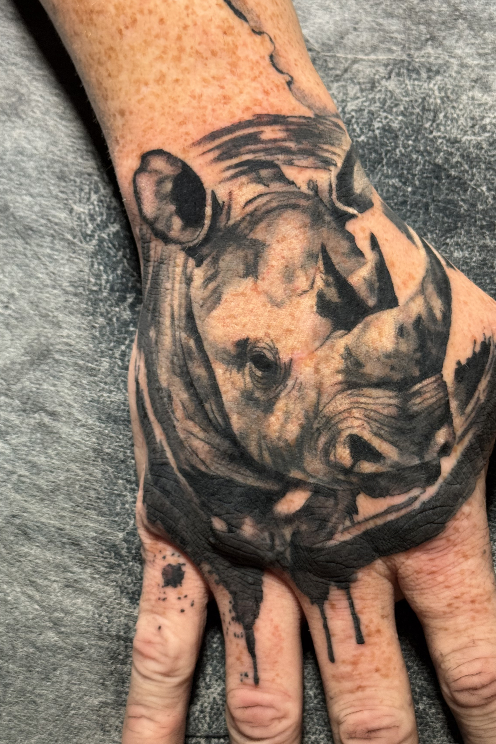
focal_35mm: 59
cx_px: 313
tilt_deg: -68.3
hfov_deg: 22.9
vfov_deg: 33.9
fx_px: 1219
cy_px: 389
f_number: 1.78
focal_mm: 6.76
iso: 250
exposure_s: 1/55
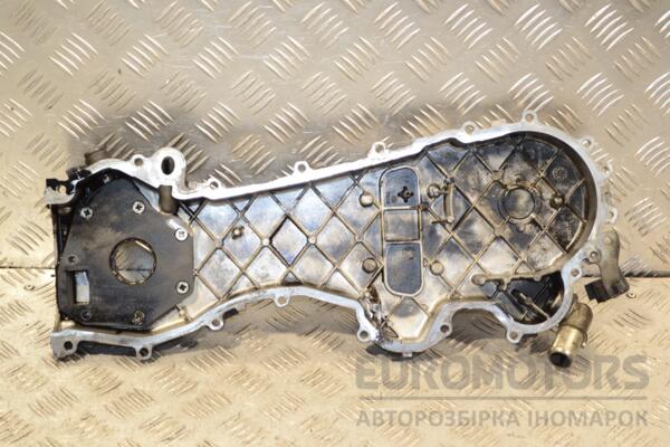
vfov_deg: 20.6
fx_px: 1228
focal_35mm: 66
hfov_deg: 30.5
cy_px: 224
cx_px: 335
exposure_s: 1/60
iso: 560
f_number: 5.3
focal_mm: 44
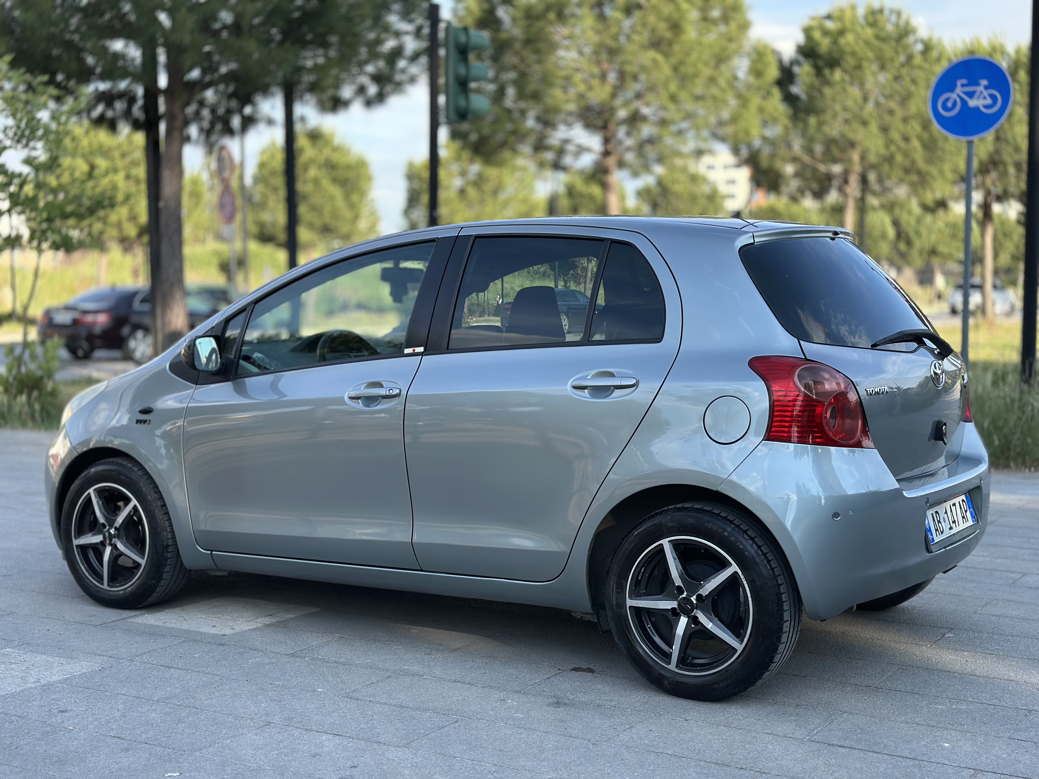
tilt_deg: -3.7
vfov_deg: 30.3
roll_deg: +0.1
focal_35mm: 48
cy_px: 390
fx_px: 1441
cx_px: 520
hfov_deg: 39.7
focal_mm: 6.86
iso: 80
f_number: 1.78
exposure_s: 1/1185
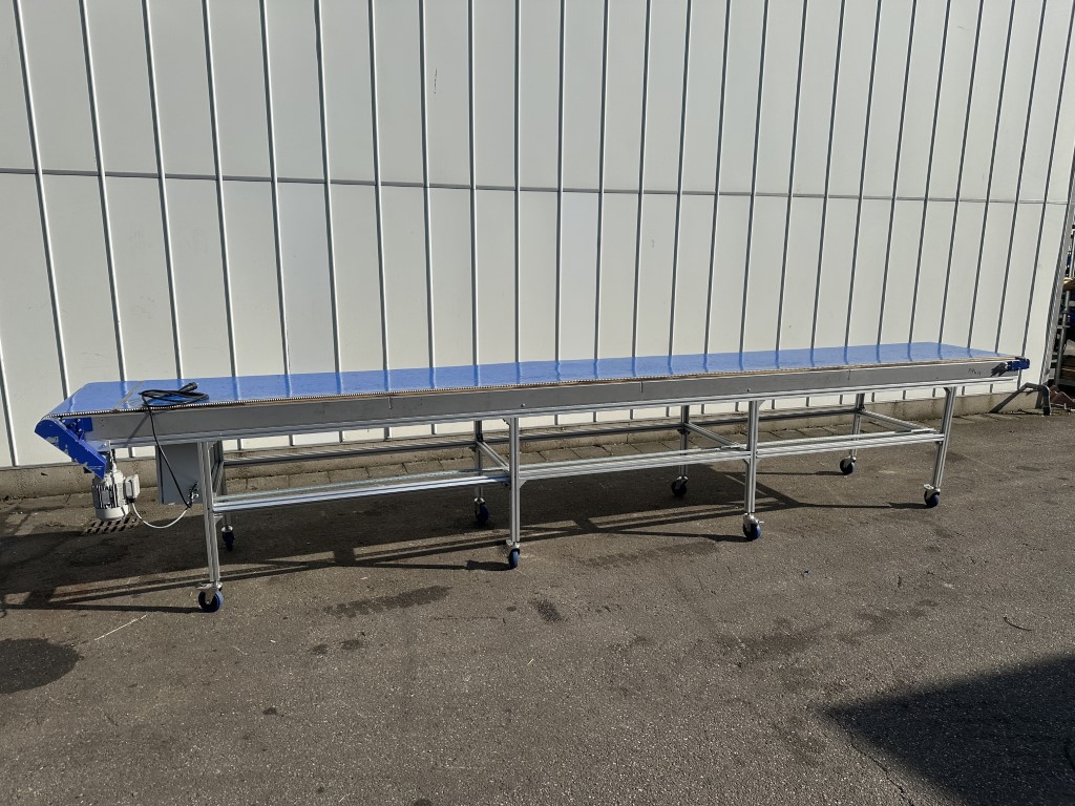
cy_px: 403
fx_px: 745
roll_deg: +0.6
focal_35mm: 24
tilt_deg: -11.2
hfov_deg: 71.6
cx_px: 538
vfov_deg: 56.8
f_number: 1.78
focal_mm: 6.86
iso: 80
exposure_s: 1/7576
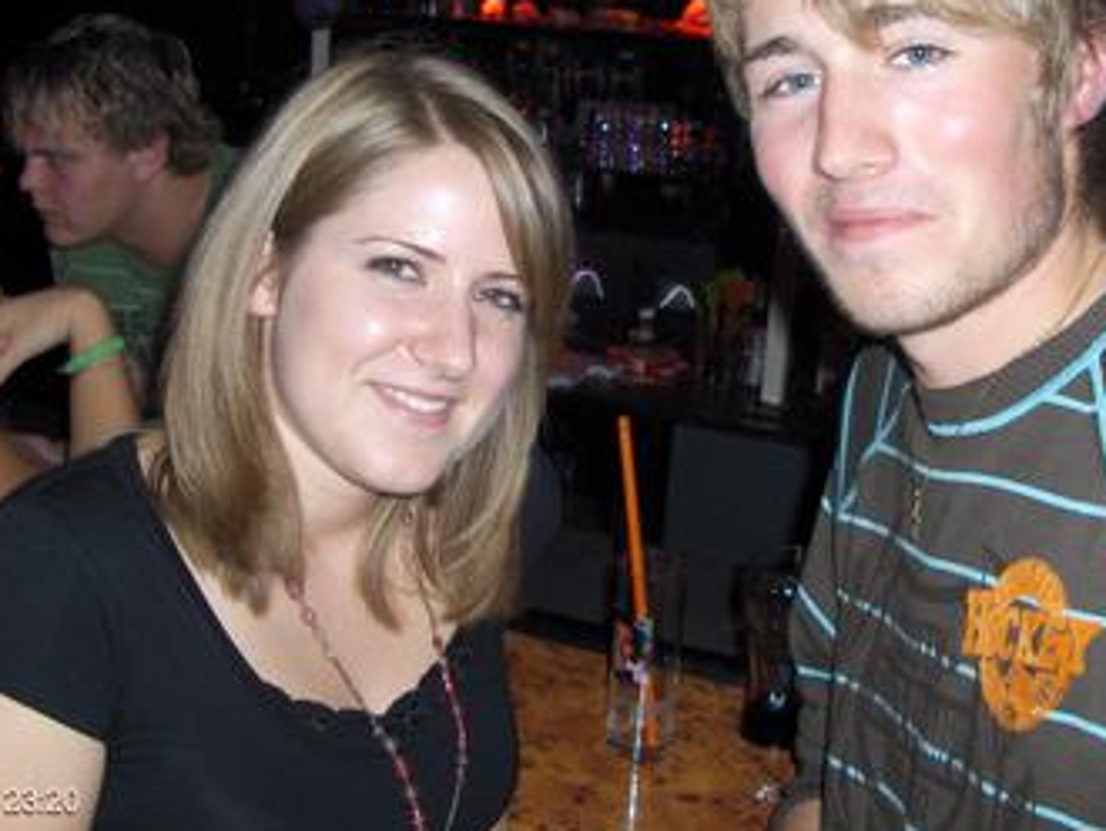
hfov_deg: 38.2
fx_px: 1599
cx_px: 540
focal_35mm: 50
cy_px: 338
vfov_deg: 29.1
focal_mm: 5.8
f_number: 2.6
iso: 100
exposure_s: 1/60
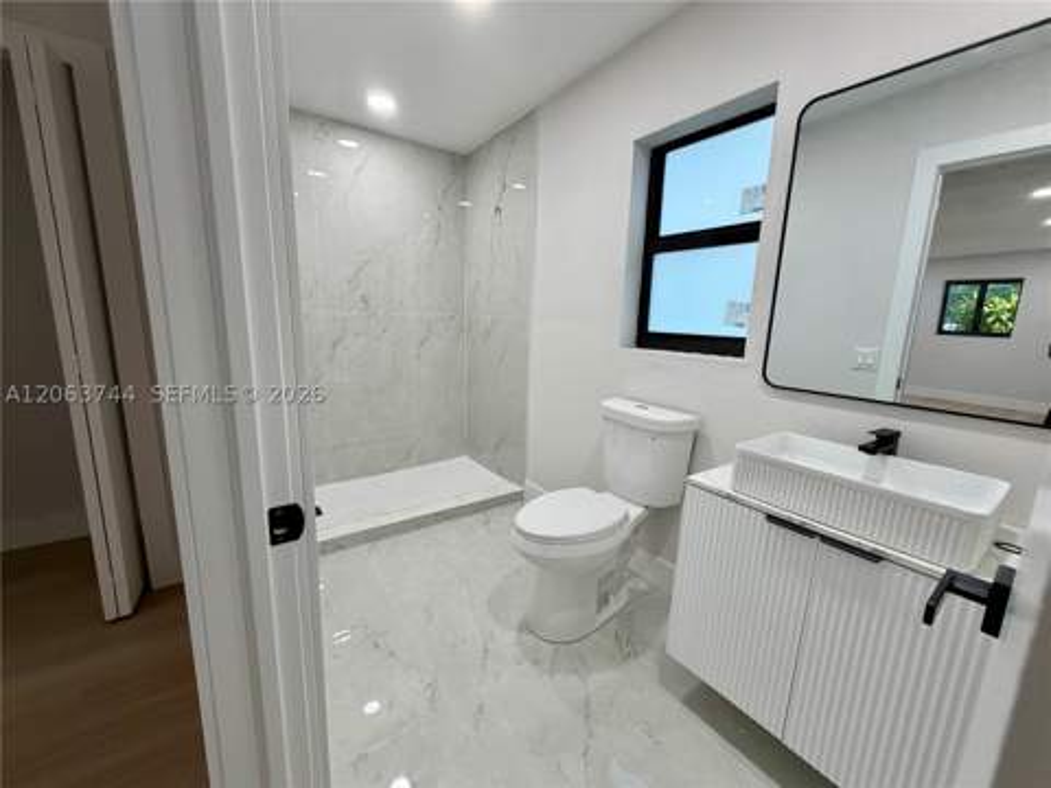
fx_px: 425
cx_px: 526
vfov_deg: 85.7
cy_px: 394
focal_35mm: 14
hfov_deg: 102.1
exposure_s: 1/120
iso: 200
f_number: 2.2
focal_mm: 2.22
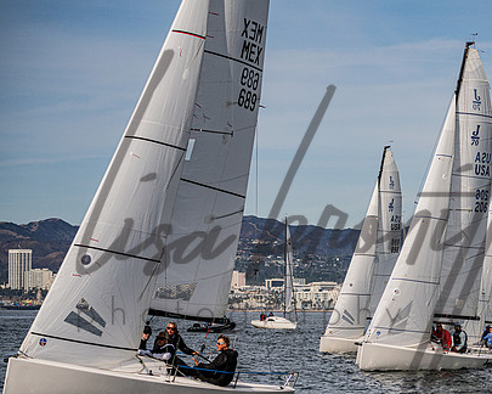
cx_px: 434
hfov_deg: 11.4
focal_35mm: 169
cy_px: 281
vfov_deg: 9.1
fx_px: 2461
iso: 320
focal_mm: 100
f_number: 5.6
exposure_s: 1/4000
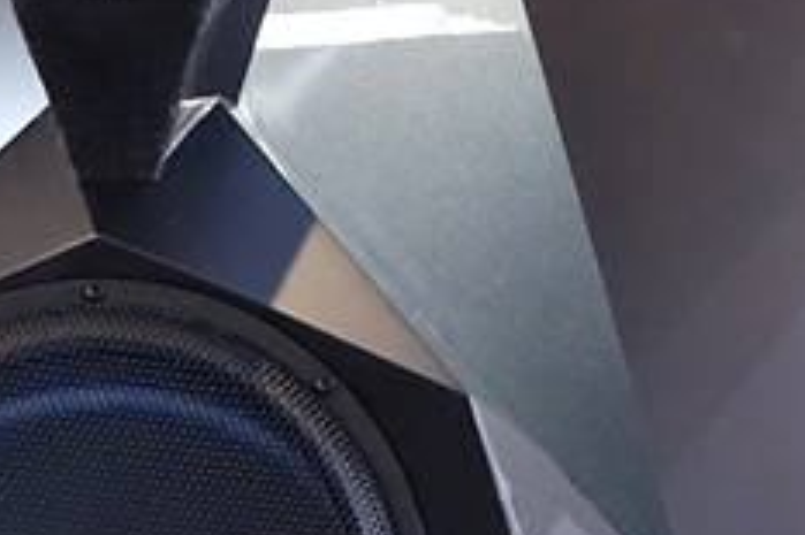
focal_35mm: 205
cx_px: 190
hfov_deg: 10.0
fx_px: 4581
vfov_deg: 6.7
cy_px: -38
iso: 3200
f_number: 5
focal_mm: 19.37
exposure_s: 1/60
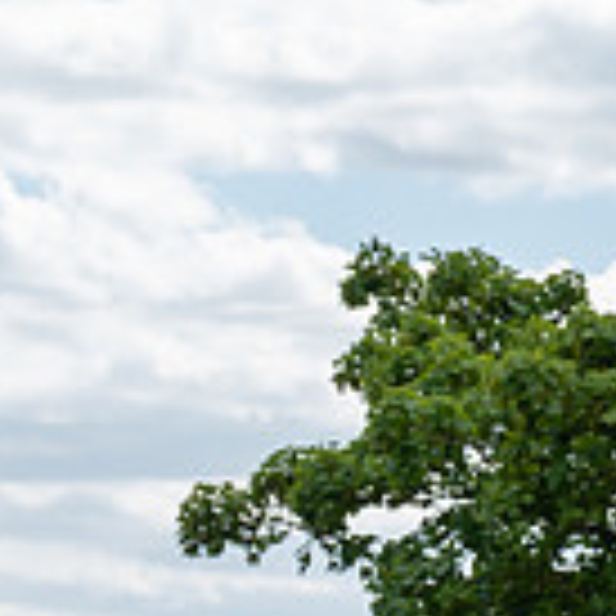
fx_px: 6845
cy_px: 762
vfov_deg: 5.1
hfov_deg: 5.1
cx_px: 682
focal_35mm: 340
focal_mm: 70
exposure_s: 1/1000
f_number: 5
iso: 250
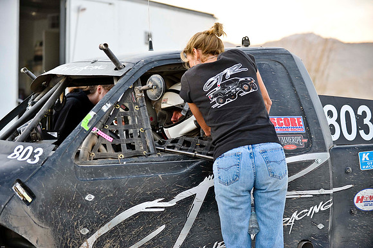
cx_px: 186
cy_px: 124
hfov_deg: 26.0
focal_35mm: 78
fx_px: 808
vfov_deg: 17.5
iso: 1000
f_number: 2.8
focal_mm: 78
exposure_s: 1/250
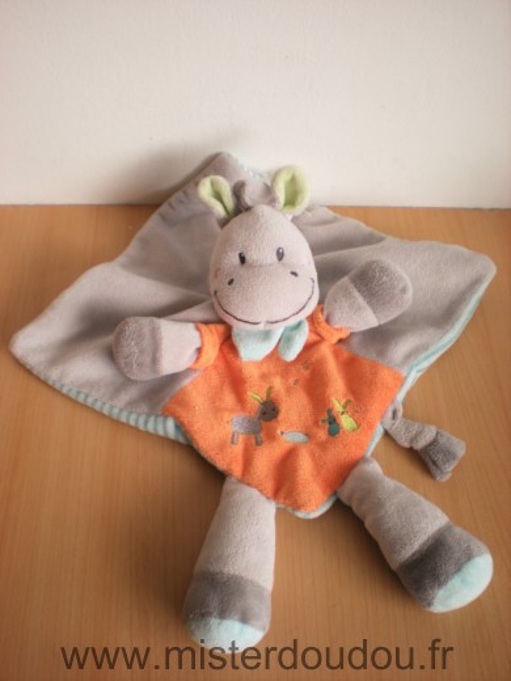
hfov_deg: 37.7
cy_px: 340
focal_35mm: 38
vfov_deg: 49.0
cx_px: 256
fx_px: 748
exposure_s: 1/59.8
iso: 64
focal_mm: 6.3
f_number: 3.1
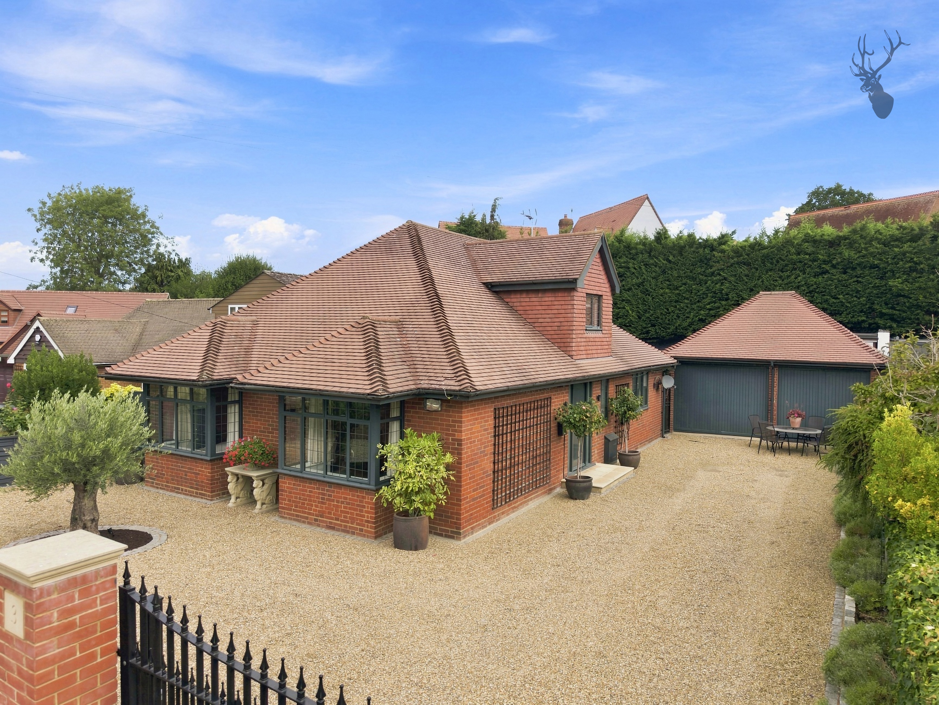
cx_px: 470
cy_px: 352
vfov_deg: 56.8
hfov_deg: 71.6
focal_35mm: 24
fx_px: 651
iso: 260
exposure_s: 1/4000
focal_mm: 8.7
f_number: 1.8
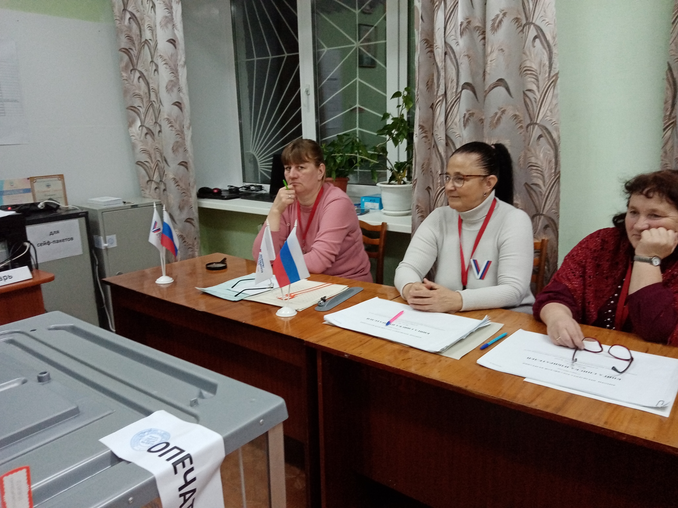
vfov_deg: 53.1
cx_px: 339
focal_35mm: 26
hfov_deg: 67.3
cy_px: 254
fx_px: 509
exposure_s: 1/25
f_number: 1.8
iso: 458
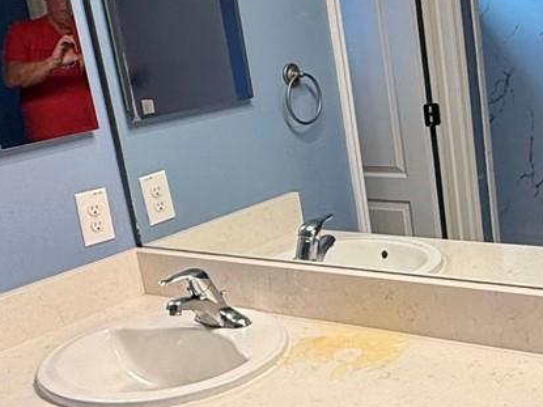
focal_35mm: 54
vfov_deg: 27.0
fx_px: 847
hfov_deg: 34.2
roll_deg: +6.6
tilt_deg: -12.8
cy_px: 233
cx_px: 451
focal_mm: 2.22
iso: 64
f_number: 2.2
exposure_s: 1/120
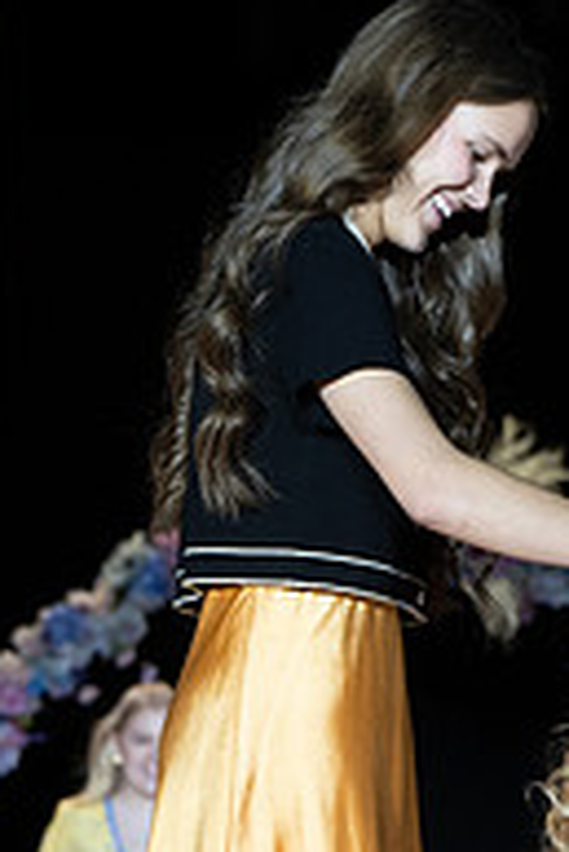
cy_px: 850
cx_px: 888
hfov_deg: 4.0
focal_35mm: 343
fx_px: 8117
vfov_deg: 6.0
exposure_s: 1/250
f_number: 5.6
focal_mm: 92
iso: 1000
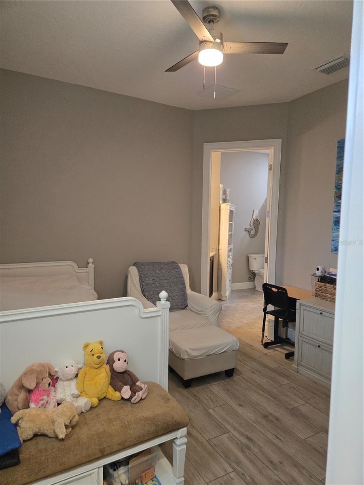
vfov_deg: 73.9
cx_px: 182
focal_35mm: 23
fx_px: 322
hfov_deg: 58.9
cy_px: 242
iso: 800
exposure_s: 1/120
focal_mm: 5.4
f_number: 1.8
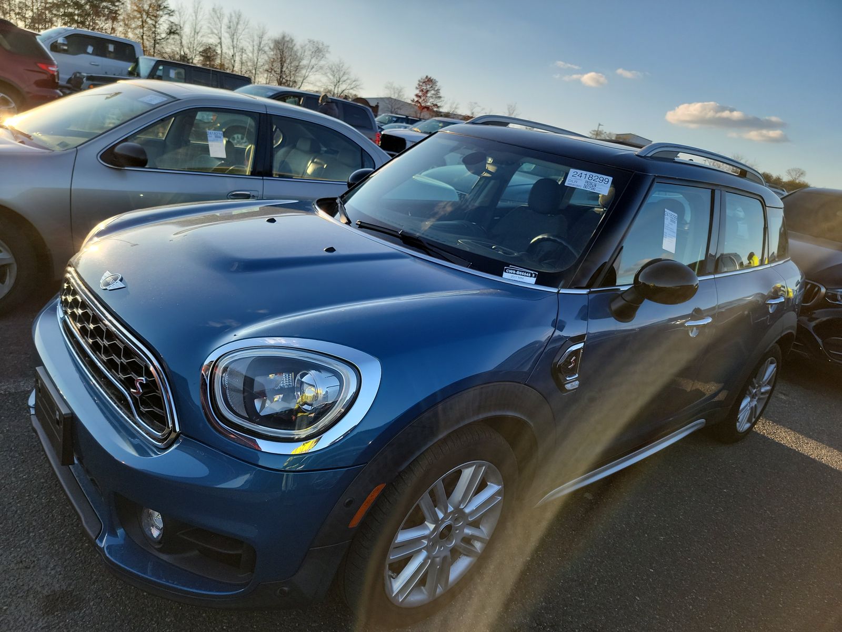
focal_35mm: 24
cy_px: 316
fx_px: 584
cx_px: 421
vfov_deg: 56.8
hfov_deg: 71.6
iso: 50
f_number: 1.8
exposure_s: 1/363
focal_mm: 6.7
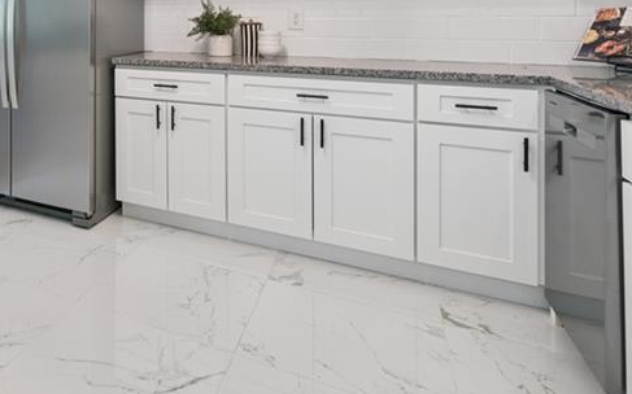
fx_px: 517
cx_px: 34
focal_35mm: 30
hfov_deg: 52.9
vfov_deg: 38.3
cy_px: 24
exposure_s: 1/3.33
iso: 50
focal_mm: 14
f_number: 11
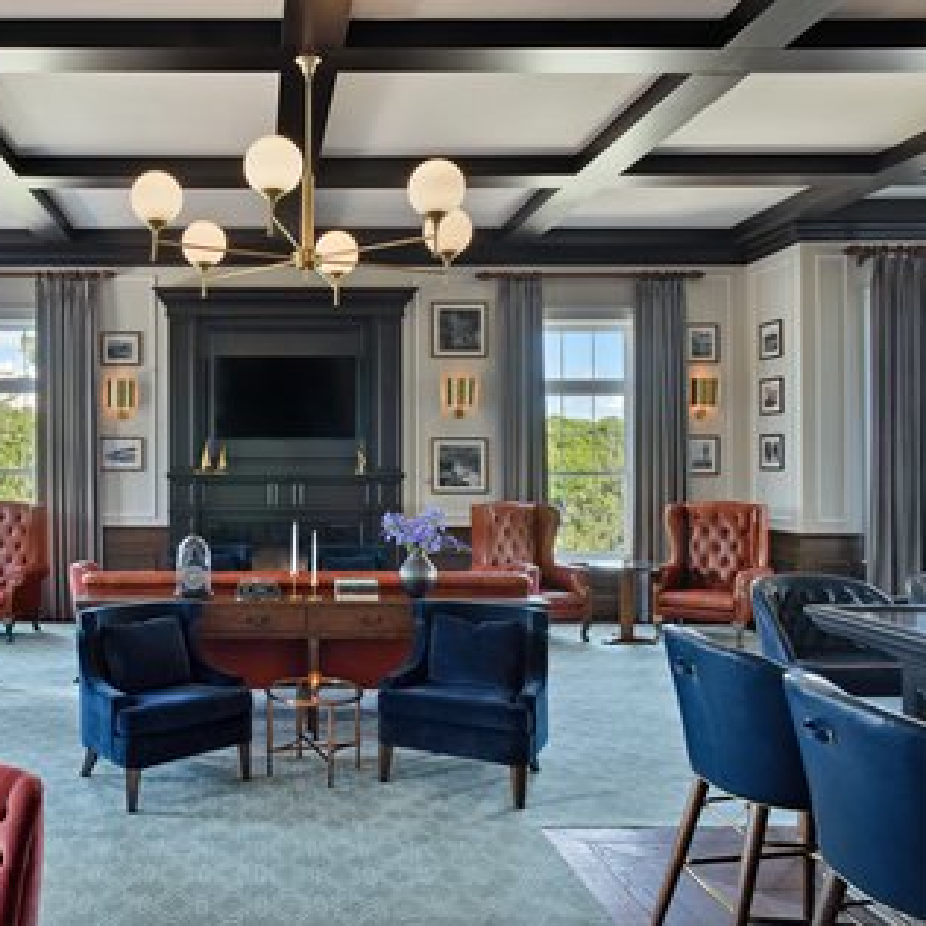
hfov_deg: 50.5
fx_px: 938
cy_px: 466
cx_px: 237
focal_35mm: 31
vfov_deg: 52.5
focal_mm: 24
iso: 200
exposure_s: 1/10
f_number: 16
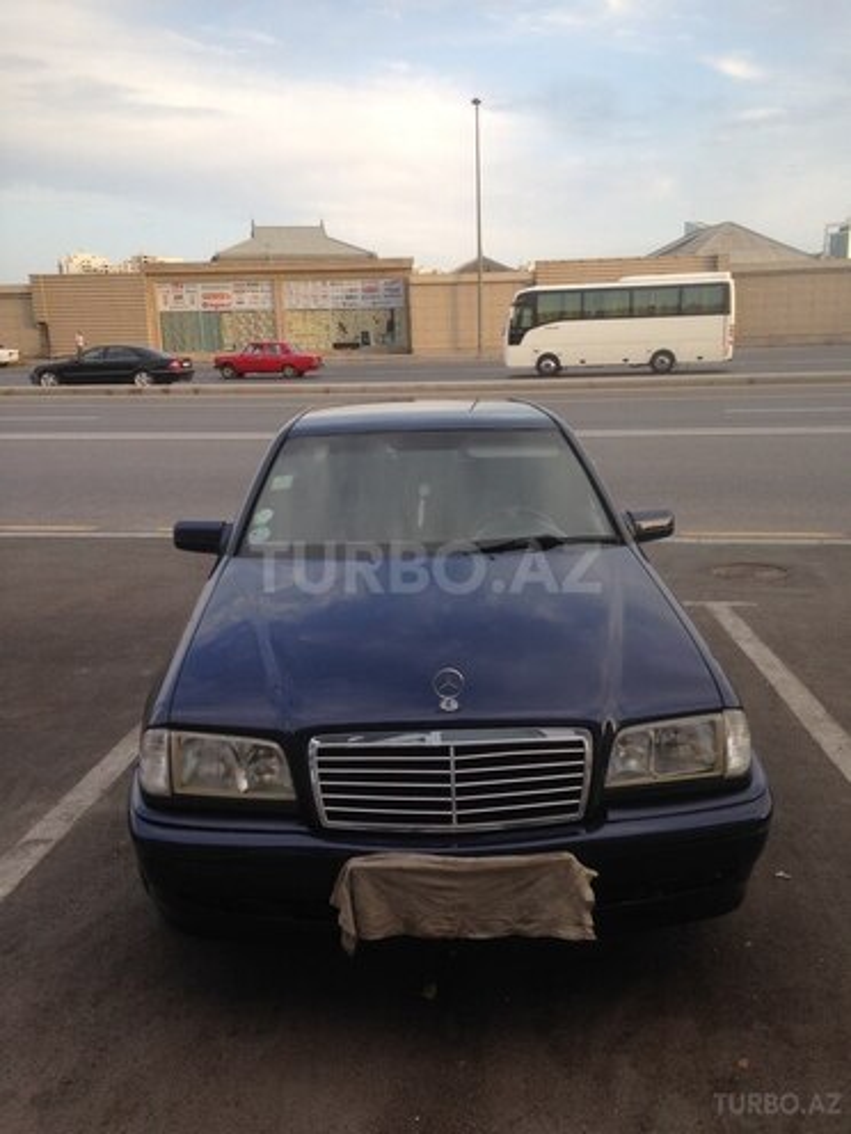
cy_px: 567
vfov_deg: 55.4
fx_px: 1082
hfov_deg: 42.9
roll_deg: +1.1
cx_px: 426
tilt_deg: -14.0
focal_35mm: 33
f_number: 2.4
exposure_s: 1/225
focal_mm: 4.12
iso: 50
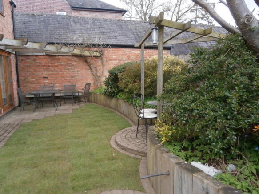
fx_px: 194
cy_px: 97
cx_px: 130
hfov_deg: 67.3
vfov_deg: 53.0
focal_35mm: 26
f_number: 2.8
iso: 80
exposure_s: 1/200
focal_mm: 4.7
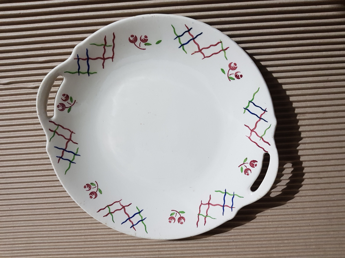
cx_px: 172
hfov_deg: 67.3
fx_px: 259
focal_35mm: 26
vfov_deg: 53.1
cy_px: 129
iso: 250
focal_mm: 4.2
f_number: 1.7
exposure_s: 1/33
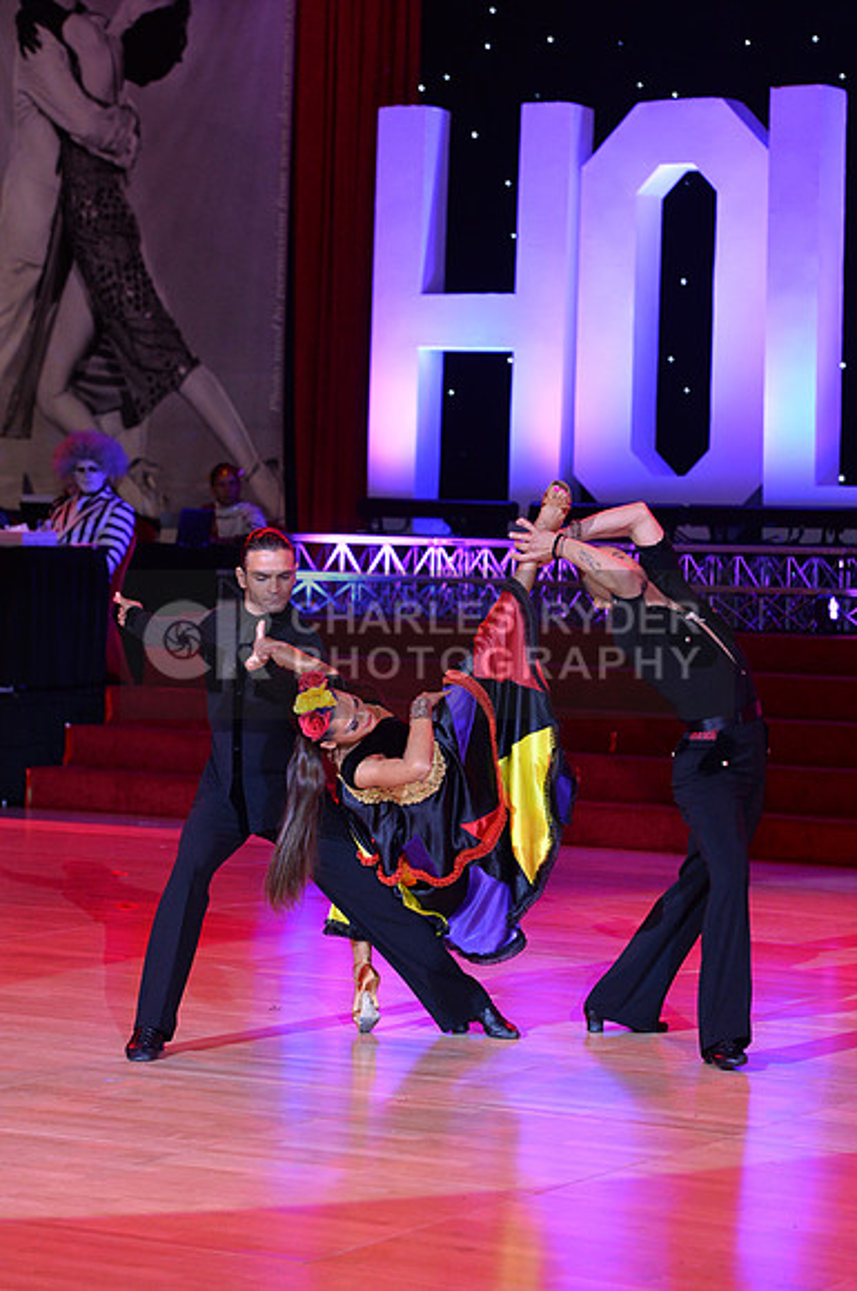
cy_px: 646
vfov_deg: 18.6
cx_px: 428
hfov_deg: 12.4
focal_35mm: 110
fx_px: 3939
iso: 2000
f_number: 4.5
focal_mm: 110
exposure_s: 1/250
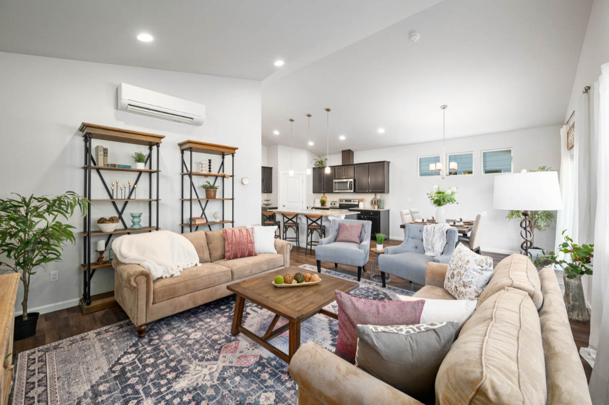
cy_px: 202
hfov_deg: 104.3
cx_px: 304
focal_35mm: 14
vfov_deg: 81.2
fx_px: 237
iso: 320
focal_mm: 14
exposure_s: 1/4
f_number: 8
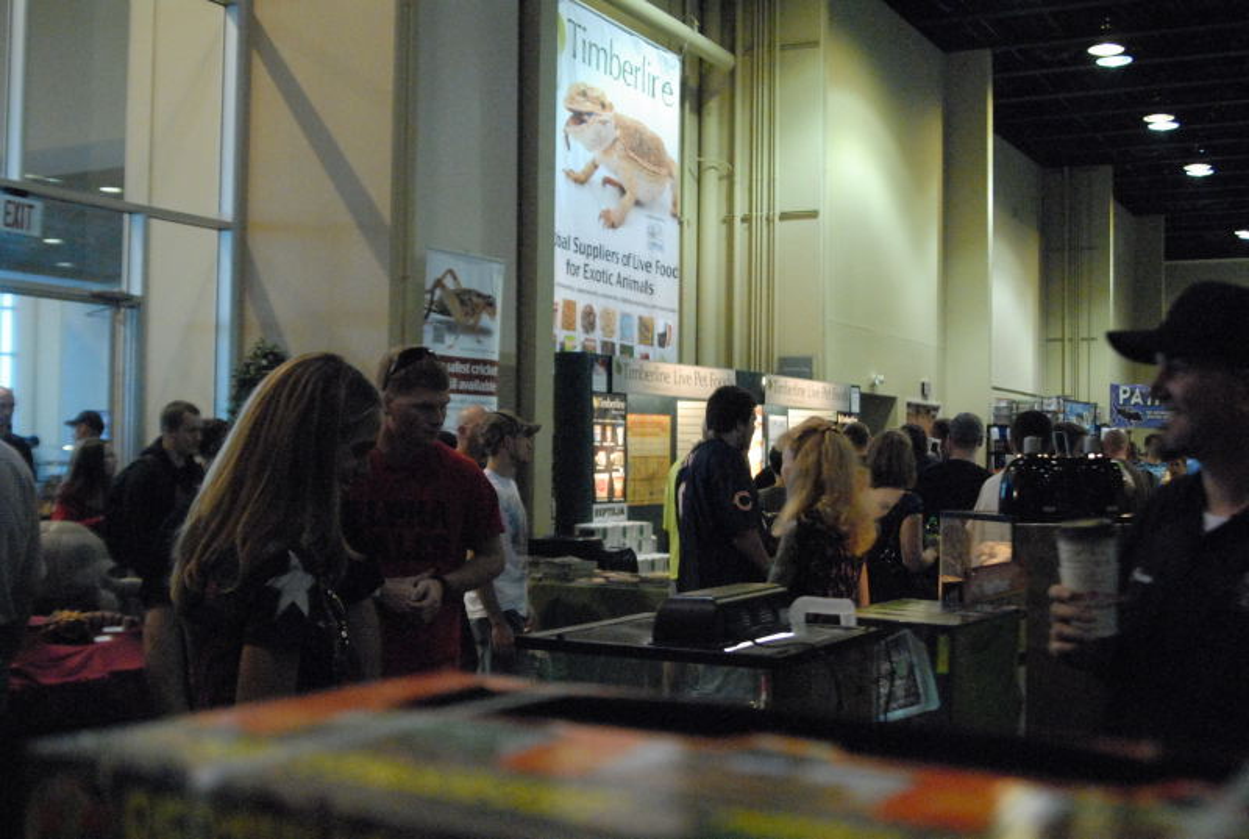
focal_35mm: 42
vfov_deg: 32.0
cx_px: 624
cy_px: 420
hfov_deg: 46.3
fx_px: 1460
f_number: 3.2
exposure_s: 1/500
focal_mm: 28
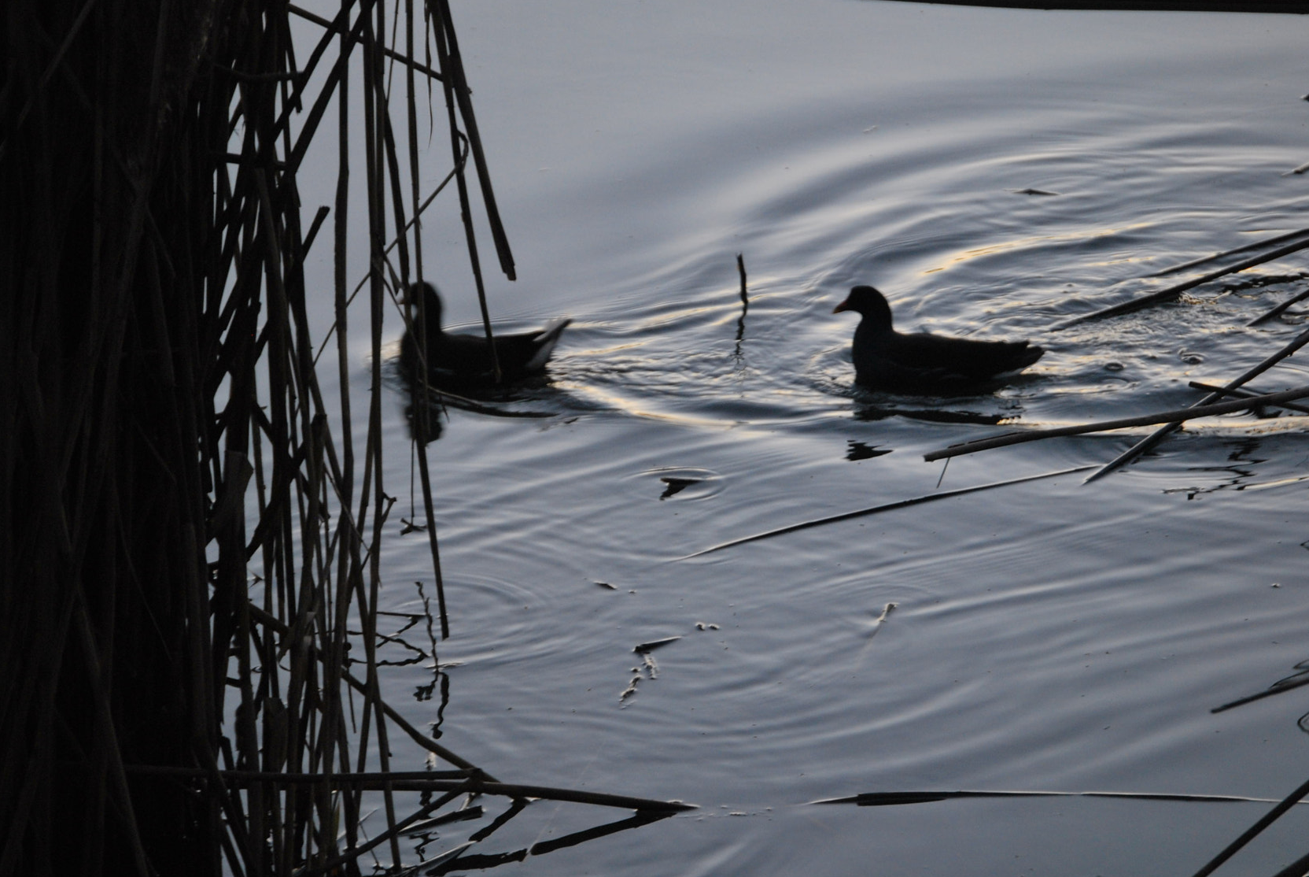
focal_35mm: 240
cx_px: 697
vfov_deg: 5.7
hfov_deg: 8.6
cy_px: 456
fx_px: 8737
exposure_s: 1/100
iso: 400
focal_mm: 130
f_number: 5
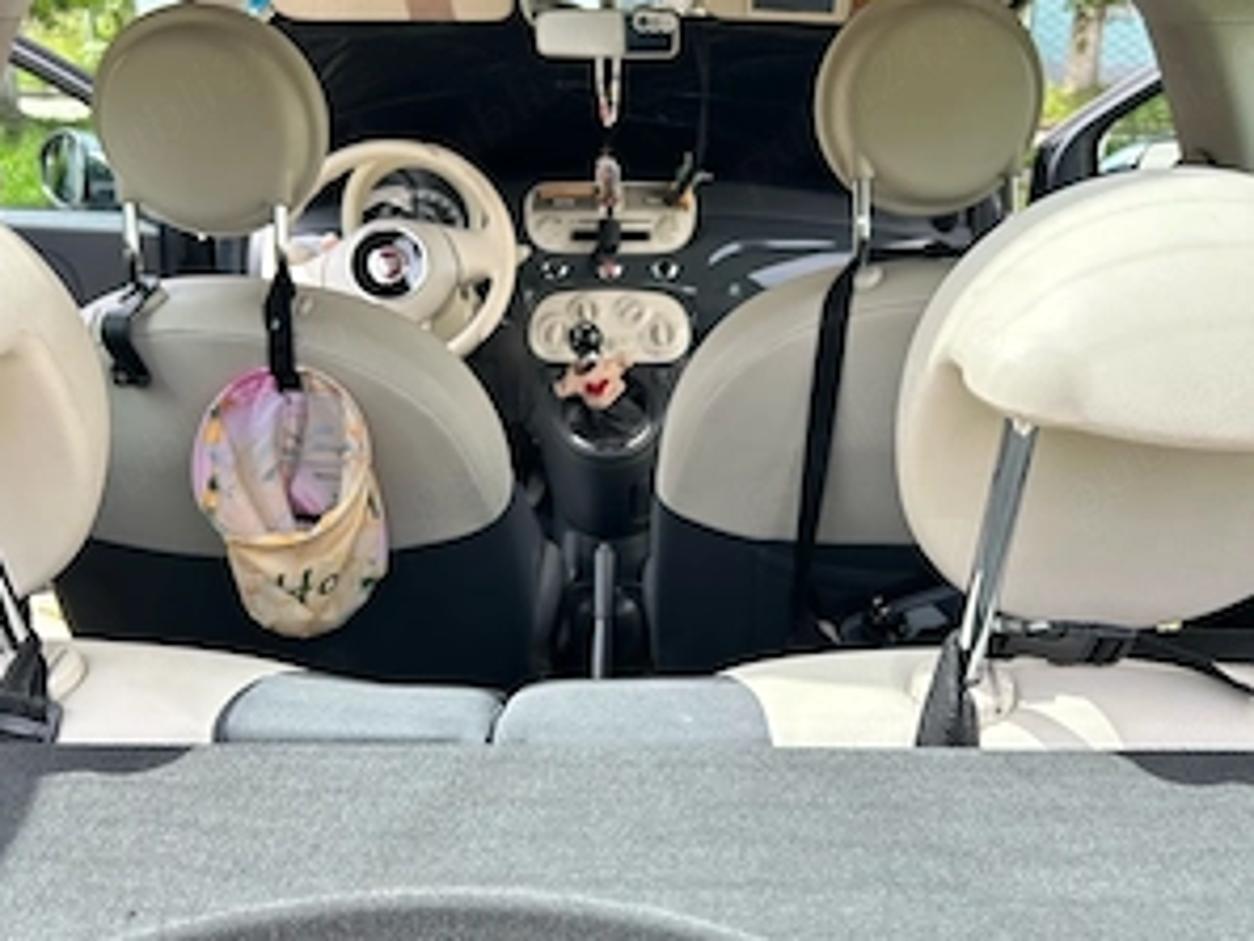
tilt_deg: -18.0
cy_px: 468
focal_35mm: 35
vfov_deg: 40.7
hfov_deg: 52.6
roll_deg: -2.0
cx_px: 625
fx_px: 1268
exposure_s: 1/780
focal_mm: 5.7
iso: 50
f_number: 1.5
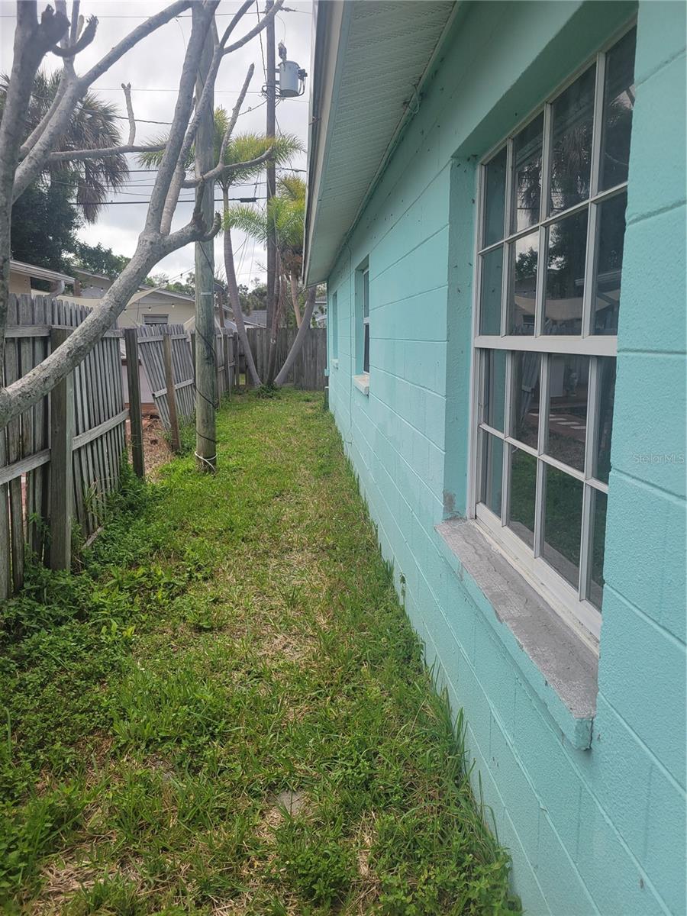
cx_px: 344
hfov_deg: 53.1
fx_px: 688
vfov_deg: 67.3
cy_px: 458
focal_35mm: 26
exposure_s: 1/1597
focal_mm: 5.4
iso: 40
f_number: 1.8
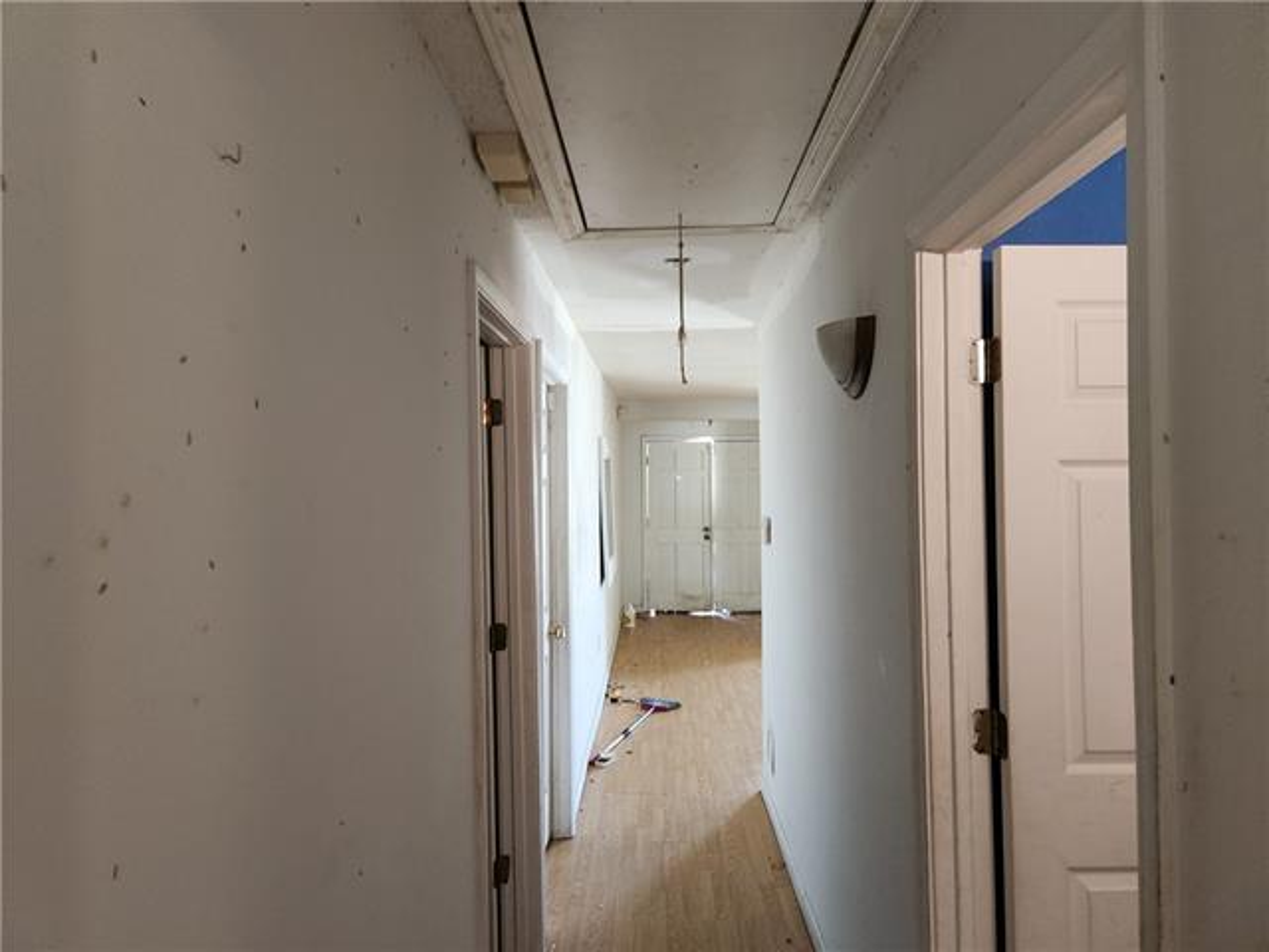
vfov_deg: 58.9
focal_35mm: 23
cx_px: 634
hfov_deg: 73.9
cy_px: 476
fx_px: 843
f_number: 1.8
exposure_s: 1/60
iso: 640
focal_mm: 5.4
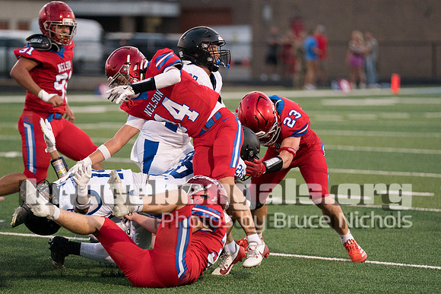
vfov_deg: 5.6
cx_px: 211
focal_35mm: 244
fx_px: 2984
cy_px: 173
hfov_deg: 8.5
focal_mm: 200
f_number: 2.8
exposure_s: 1/2000
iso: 4000
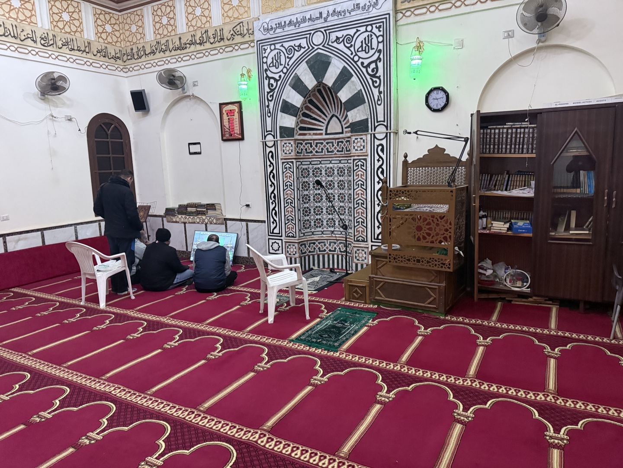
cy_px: 234
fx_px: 432
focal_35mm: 24
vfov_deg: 56.8
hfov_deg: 71.6
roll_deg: +0.8
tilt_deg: -8.6
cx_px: 312
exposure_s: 1/46
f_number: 1.78
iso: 800
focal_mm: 6.76
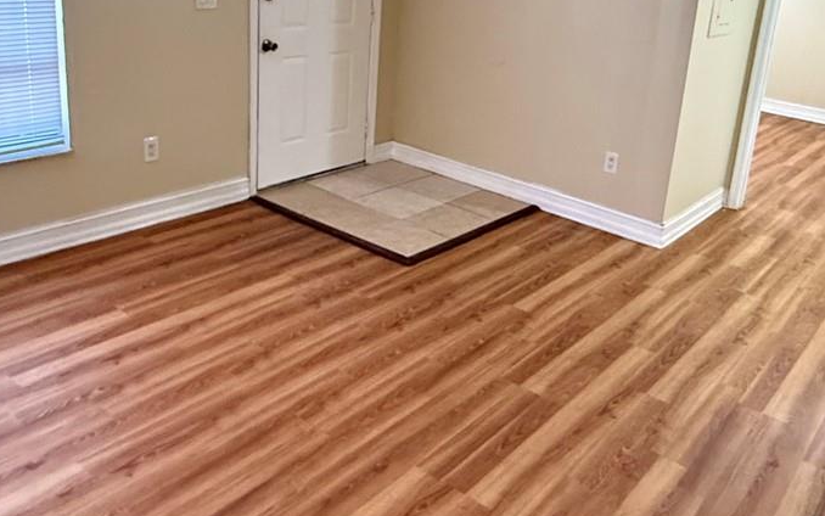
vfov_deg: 35.7
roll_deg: -5.6
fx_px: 787
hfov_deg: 55.1
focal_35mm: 35
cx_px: 475
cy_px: 152
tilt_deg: -13.4
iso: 1000
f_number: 2.2
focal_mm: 2.22
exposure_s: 1/60
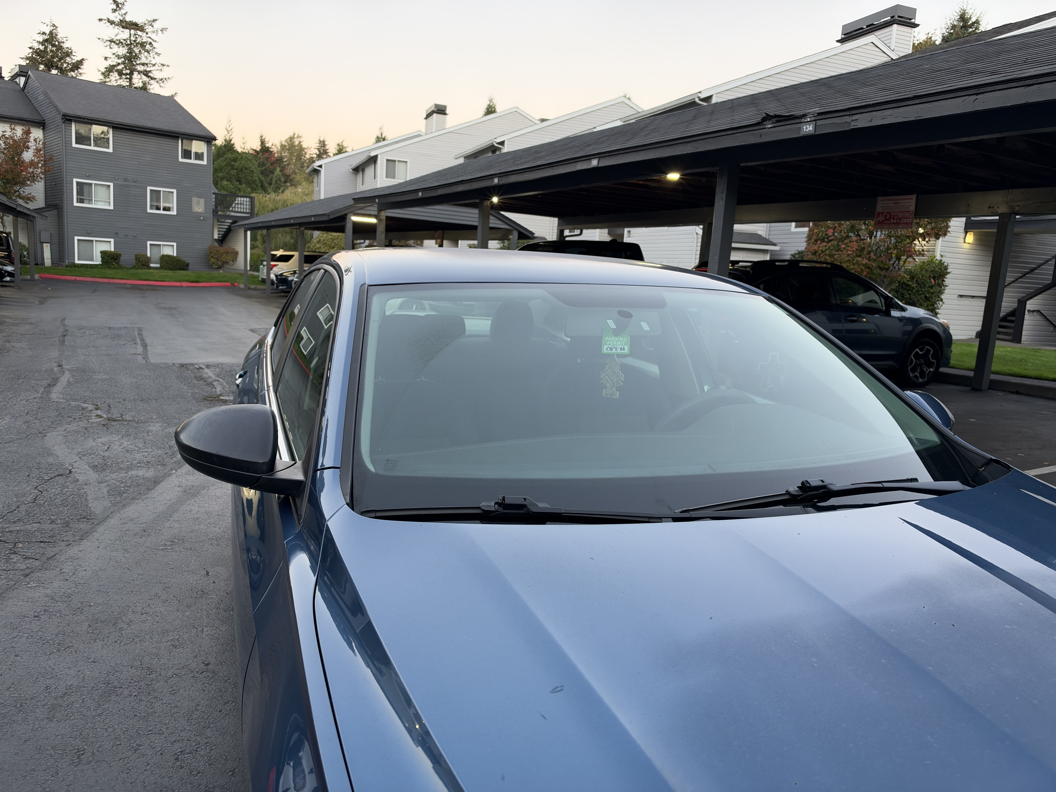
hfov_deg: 71.6
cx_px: 528
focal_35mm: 24
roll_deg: -2.7
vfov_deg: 56.8
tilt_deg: -8.4
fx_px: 732
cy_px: 396
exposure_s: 1/120
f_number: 1.8
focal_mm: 6.93
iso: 320
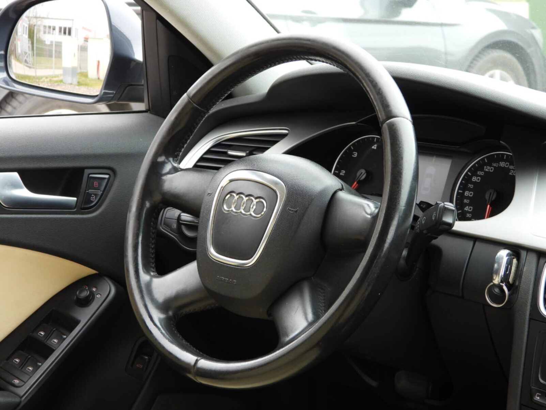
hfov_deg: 24.4
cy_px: 205
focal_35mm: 80
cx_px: 273
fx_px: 1262
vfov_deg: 18.4
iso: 140
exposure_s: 1/60
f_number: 3.5
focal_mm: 14.4
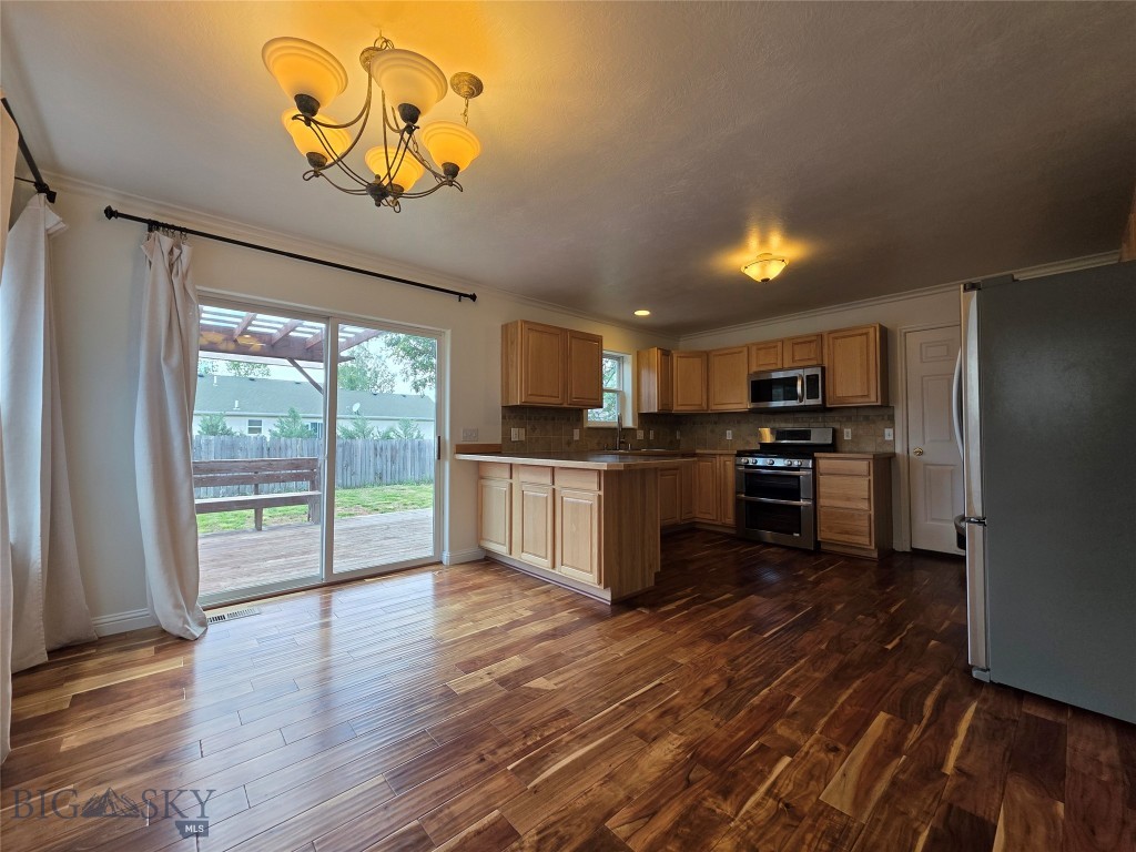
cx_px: 568
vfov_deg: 89.9
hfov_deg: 106.2
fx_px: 427
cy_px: 426
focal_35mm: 13
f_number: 1.9
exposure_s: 1/120
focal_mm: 2.2
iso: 40
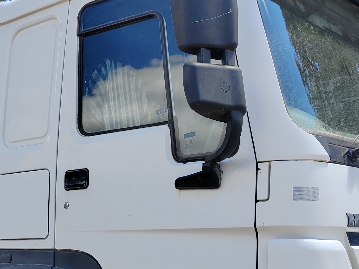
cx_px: 53
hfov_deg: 28.5
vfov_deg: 21.9
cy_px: 221
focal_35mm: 66
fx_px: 684
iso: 100
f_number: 1.8
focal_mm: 6.14
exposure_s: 1/290
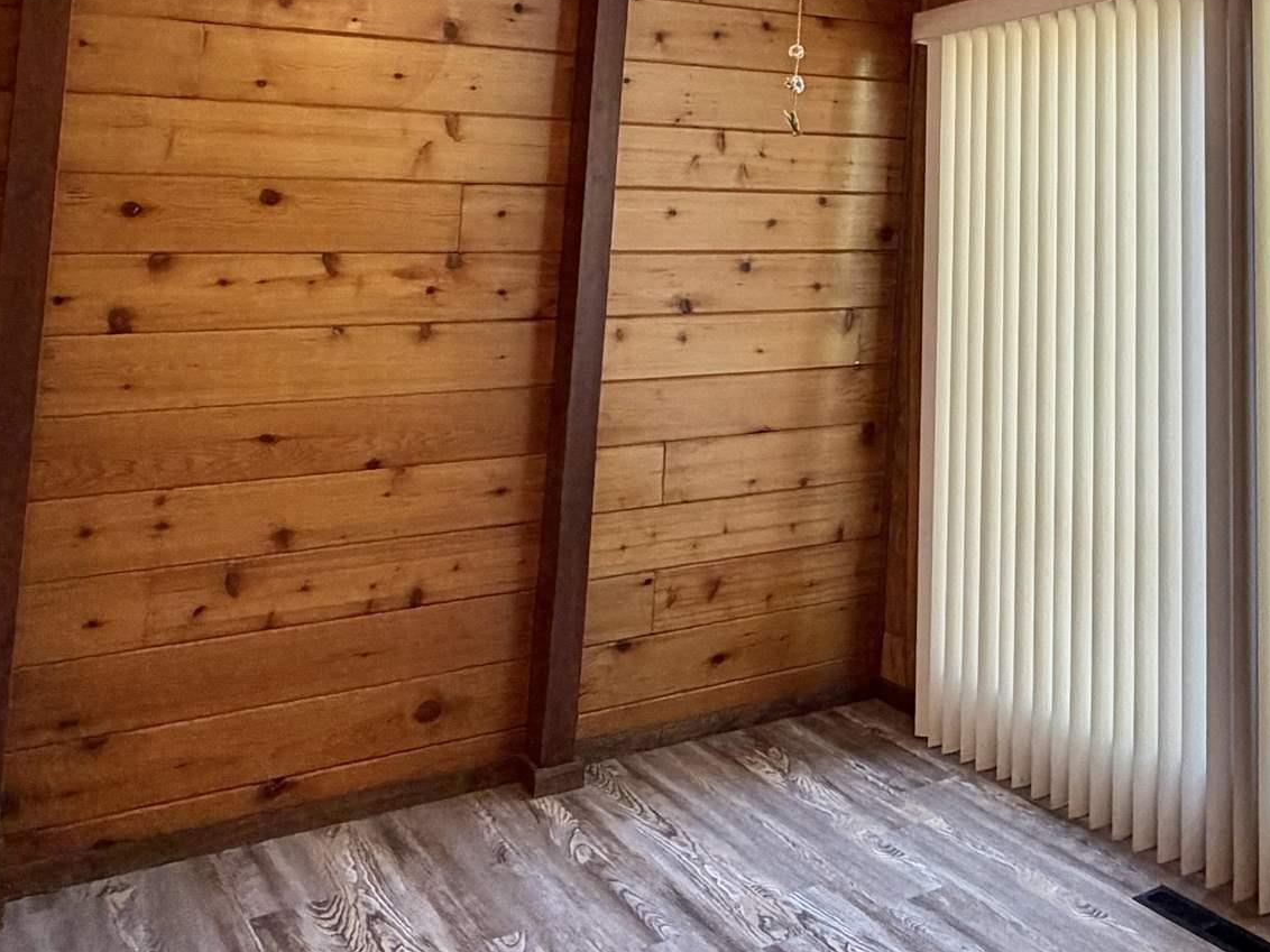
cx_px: 1067
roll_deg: -0.2
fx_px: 1394
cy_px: 74
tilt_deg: +6.5
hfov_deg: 45.7
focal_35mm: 38
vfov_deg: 35.3
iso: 160
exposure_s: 1/120
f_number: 2.2
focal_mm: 2.22
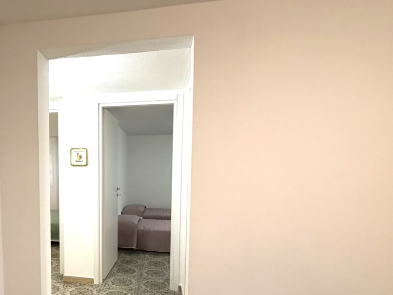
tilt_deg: -4.3
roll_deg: -0.6
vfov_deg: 54.0
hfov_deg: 65.5
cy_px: 193
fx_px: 284
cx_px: 103
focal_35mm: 25
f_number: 2.2
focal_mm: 2.22
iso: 320
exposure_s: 1/50
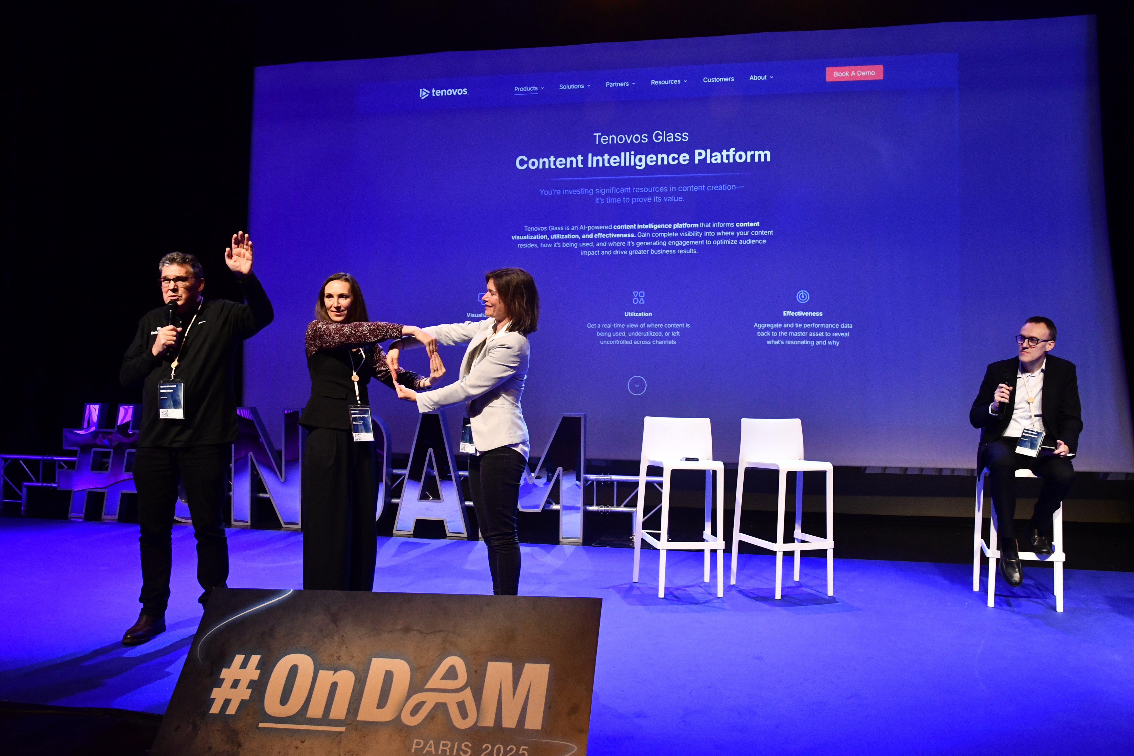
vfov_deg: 43.6
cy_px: 378
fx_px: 945
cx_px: 567
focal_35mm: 30
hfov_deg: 61.9
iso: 2000
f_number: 5.6
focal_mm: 20
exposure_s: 1/100
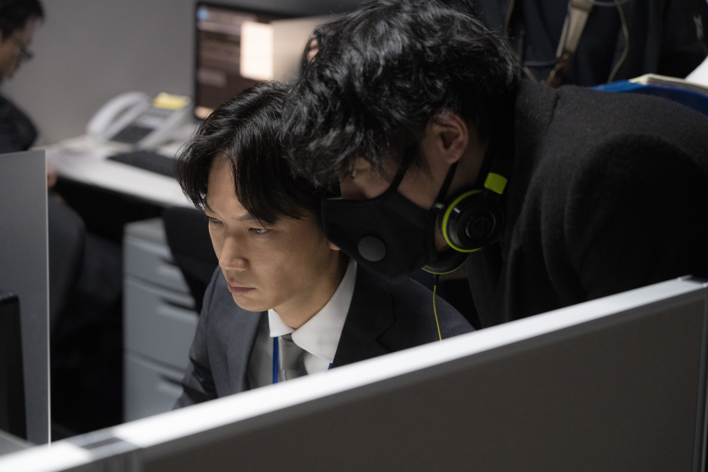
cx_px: 354
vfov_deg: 14.7
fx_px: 1829
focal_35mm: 93
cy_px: 236
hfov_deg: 21.9
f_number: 5
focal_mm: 93
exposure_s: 1/100
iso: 6400
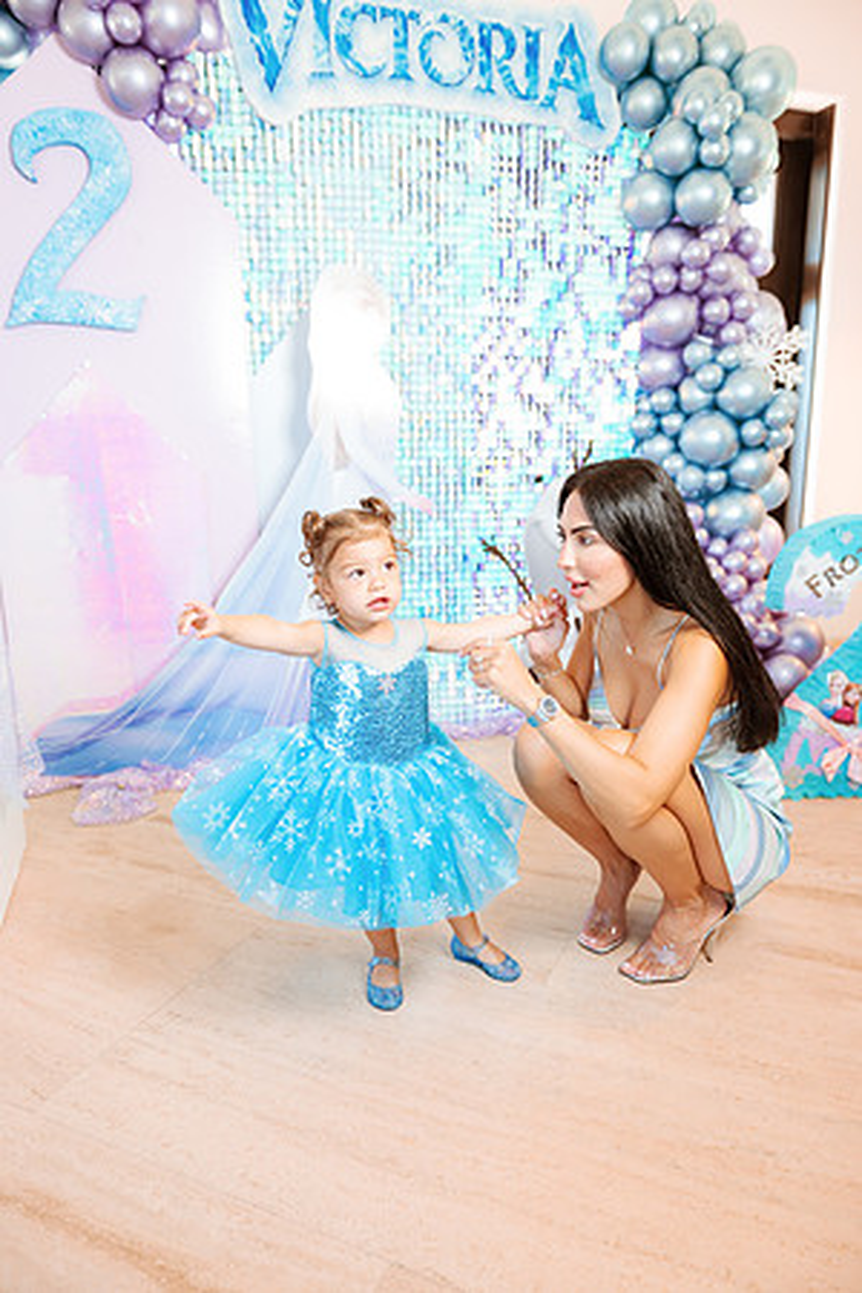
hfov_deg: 53.1
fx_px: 862
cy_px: 646
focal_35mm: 24
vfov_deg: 73.7
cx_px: 431
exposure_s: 1/200
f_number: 2.8
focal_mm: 24
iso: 800
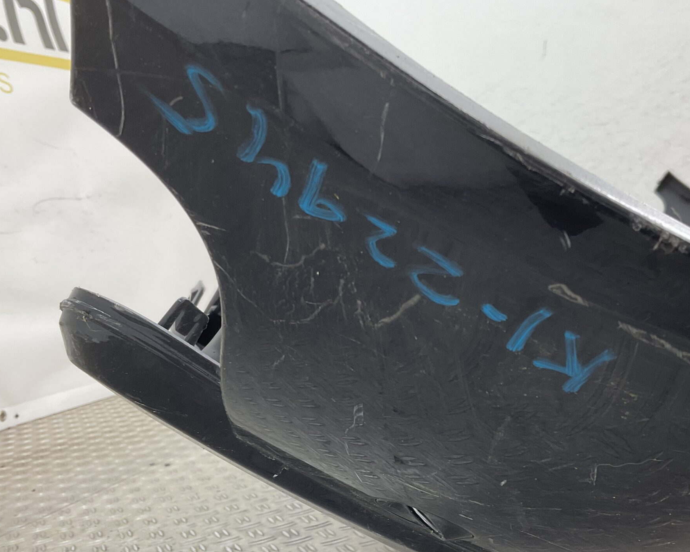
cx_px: 407
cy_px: 347
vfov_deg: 36.3
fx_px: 837
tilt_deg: -6.9
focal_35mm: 41
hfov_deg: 44.6
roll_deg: +6.0
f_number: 1.8
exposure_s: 1/100
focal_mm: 3
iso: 25
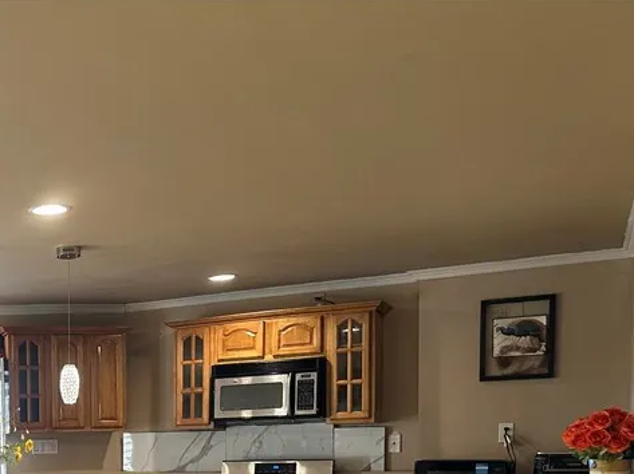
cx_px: -34
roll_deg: +1.0
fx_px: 952
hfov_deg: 33.0
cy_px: 511
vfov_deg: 26.0
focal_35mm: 52
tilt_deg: -5.4
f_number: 1.78
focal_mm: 6.86
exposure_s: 1/60
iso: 125
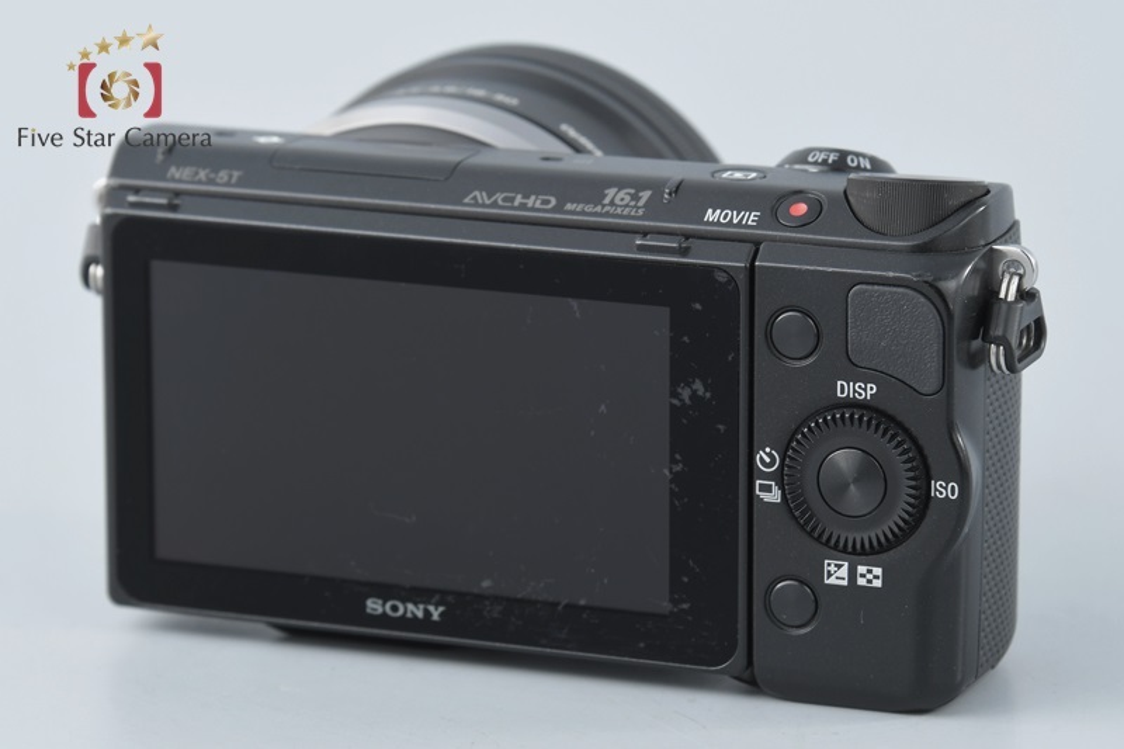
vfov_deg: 5.7
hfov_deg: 8.6
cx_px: 562
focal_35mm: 240
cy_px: 374
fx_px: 7491
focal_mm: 160
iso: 400
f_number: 11
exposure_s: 1/250
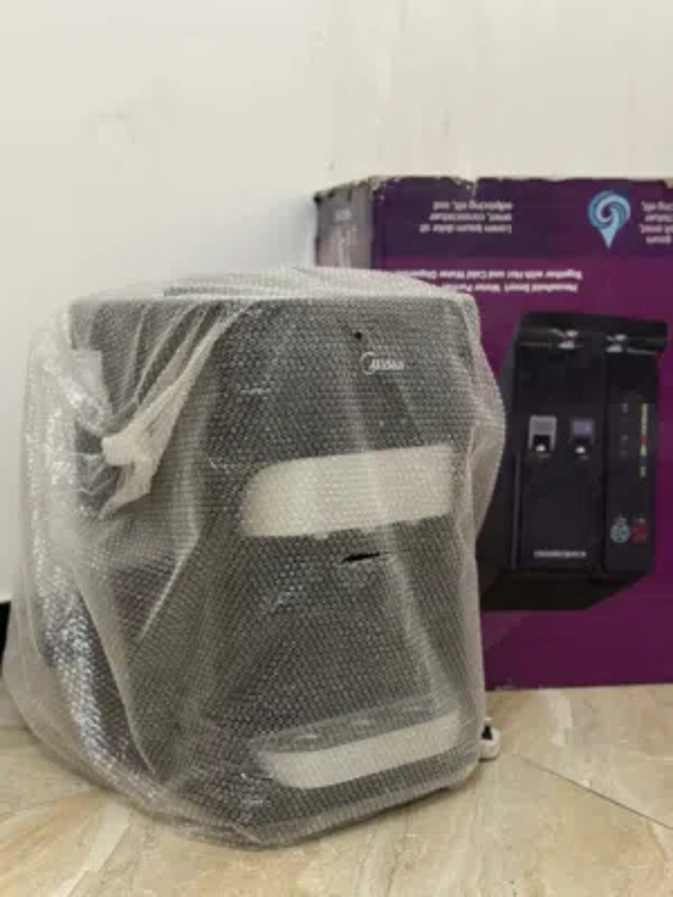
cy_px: 448
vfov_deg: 39.7
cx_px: 336
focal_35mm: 48
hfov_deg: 30.3
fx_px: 1244
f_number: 1.78
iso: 400
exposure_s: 1/50
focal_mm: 6.86
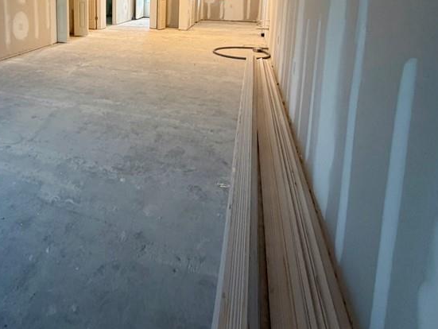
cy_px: 32
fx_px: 329
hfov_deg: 63.0
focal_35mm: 26
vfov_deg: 47.6
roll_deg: +0.5
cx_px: 105
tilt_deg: -8.6
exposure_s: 1/115
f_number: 2.2
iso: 320
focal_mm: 2.22
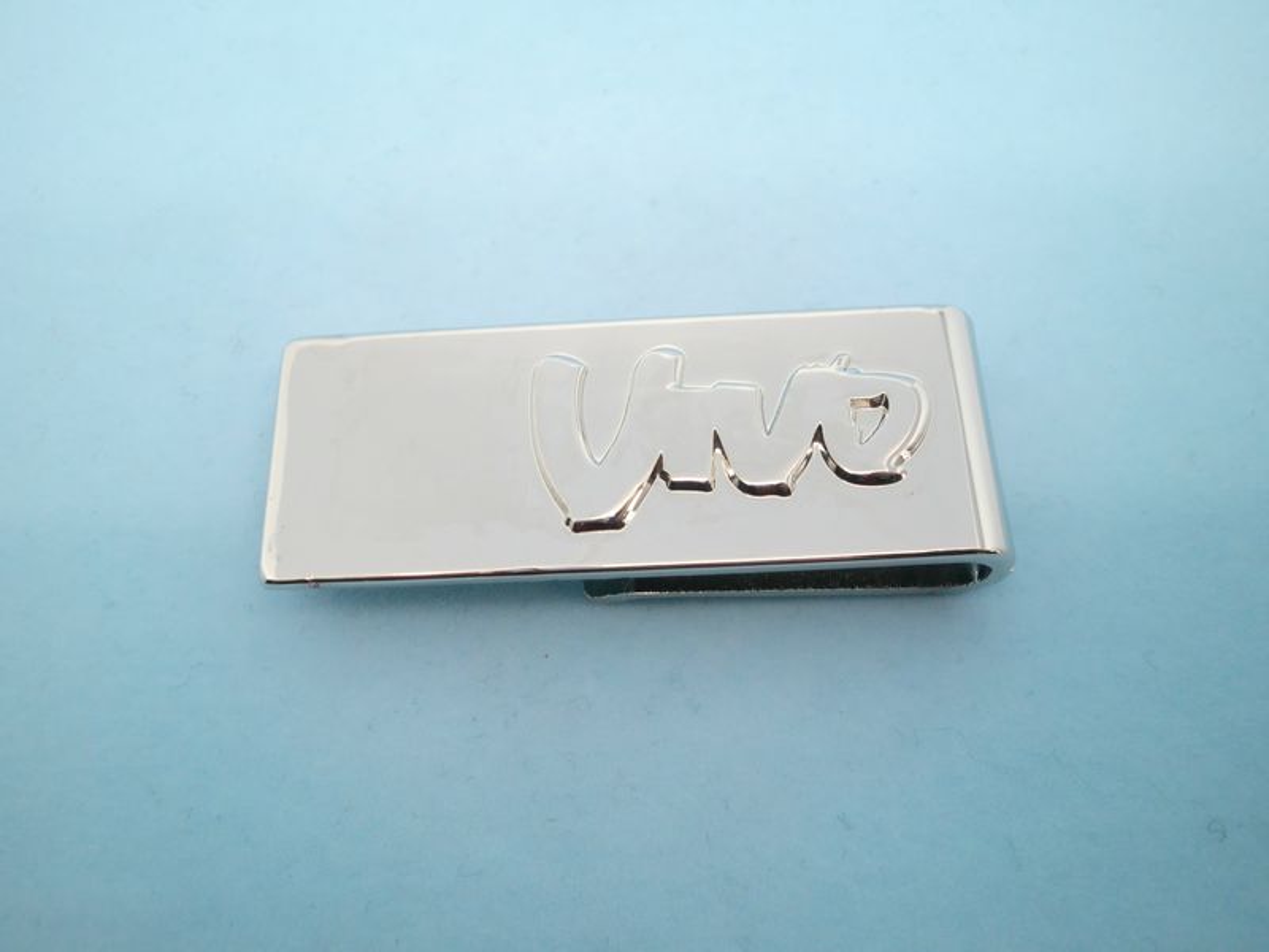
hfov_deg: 54.0
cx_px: 634
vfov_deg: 41.8
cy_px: 476
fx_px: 1246
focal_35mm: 34
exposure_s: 1/100
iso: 200
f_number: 2.8
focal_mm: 5.58
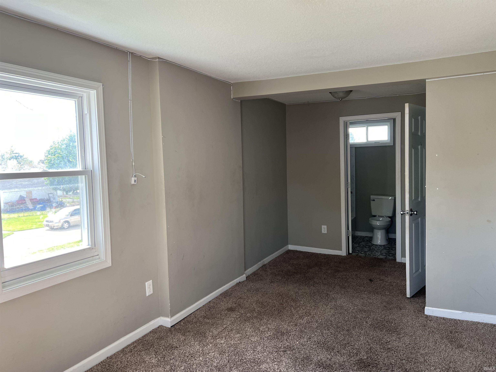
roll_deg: +2.4
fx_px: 373
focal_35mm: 26
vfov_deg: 53.1
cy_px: 186
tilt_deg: -4.2
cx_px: 248
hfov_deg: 67.3
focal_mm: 5.7
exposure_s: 1/121
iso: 64
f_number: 1.5
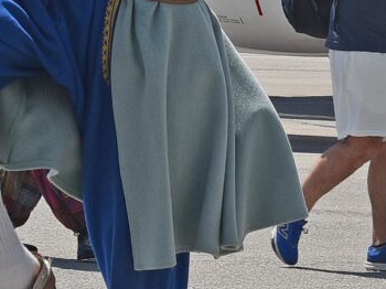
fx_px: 3922
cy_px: 31
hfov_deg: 5.6
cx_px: 127
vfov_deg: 4.2
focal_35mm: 352
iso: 200
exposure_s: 1/400
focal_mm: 50
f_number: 10
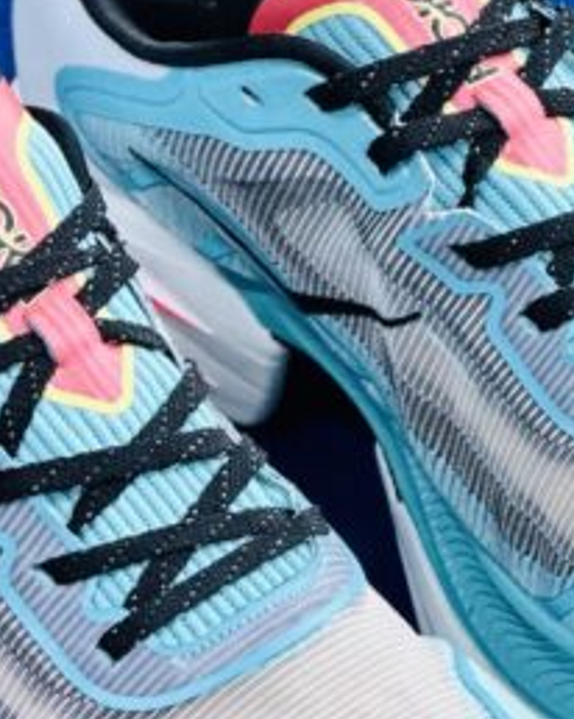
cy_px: 369
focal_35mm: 272
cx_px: 371
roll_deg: -1.4
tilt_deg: -41.9
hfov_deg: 5.7
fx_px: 5783
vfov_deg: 7.1
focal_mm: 9
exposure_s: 1/100
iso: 250
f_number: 2.8
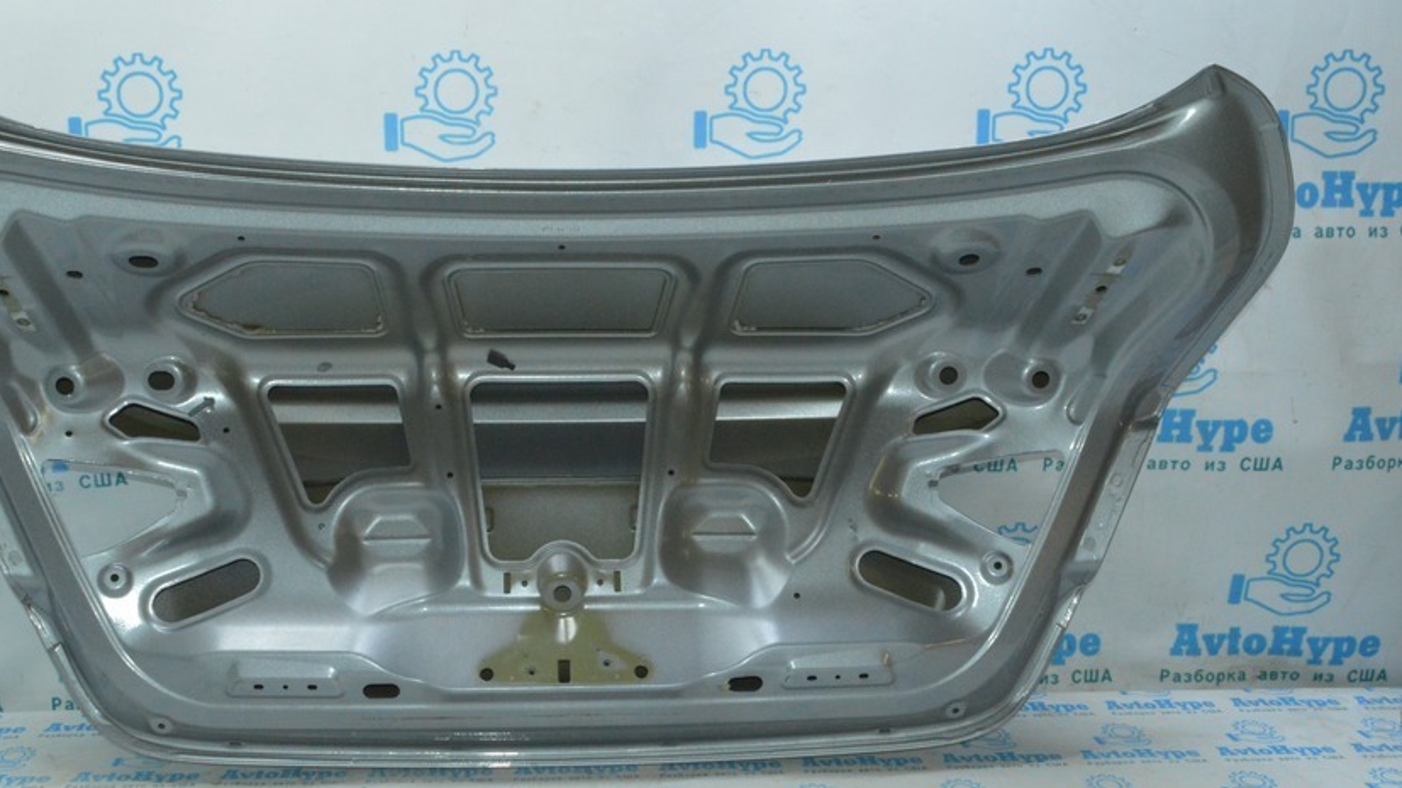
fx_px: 1301
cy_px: 384
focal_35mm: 35
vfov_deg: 33.7
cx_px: 563
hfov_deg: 56.2
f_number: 16
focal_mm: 18
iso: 2800
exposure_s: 1/40
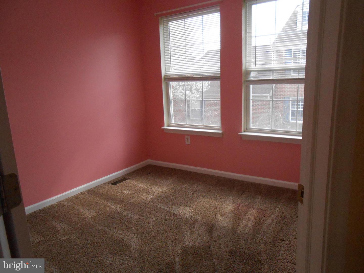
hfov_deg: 67.3
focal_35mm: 26
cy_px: 136
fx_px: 273
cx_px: 182
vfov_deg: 53.1
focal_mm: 4.6
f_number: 3.5
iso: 400
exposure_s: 1/250
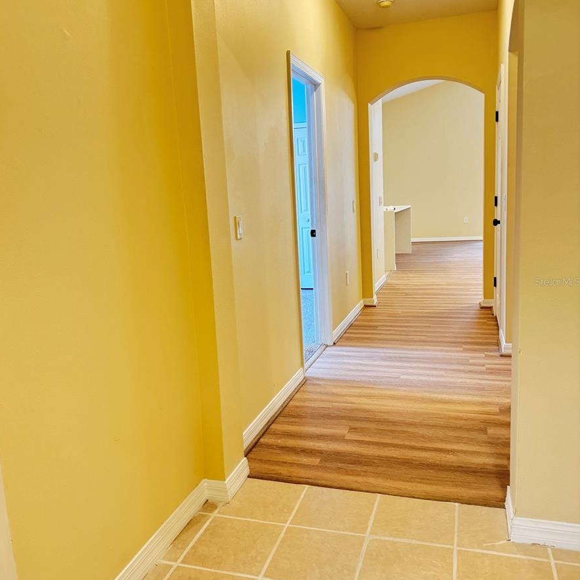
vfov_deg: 55.6
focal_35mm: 29
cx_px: 285
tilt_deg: -9.8
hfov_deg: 55.6
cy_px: 281
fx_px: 550
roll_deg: +2.6
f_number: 1.78
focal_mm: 6.76
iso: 640
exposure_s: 1/60
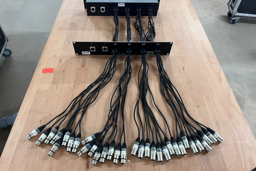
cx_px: 130
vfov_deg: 46.4
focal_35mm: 28
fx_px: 199
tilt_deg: -48.9
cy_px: 83
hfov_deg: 65.5
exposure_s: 1/50
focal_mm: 5.7
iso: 320
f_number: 1.5
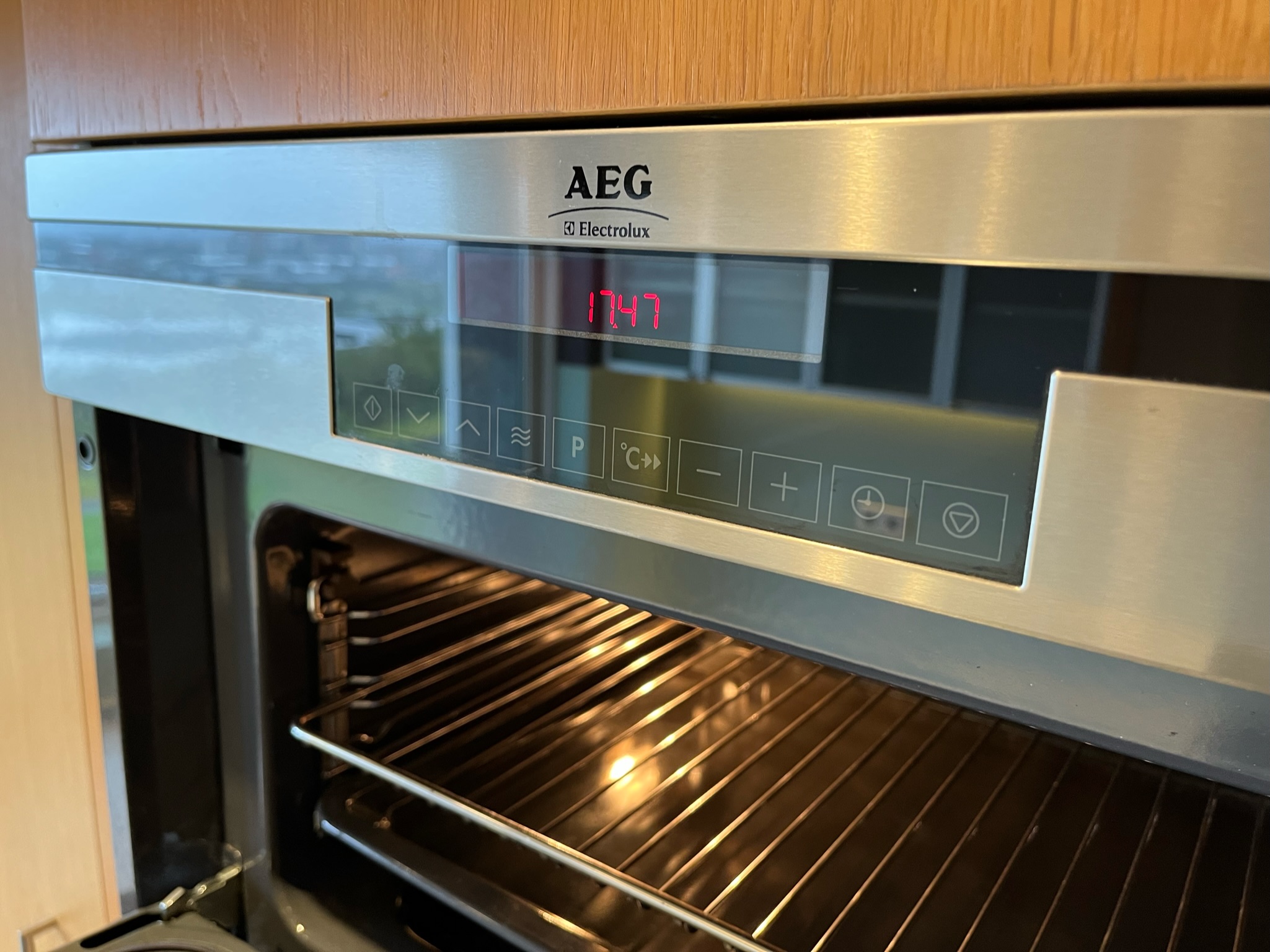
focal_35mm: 26
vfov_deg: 53.0
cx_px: 635
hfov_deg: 67.3
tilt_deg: -13.2
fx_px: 954
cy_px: 476
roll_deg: -3.1
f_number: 1.6
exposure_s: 1/50
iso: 160
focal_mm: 5.1
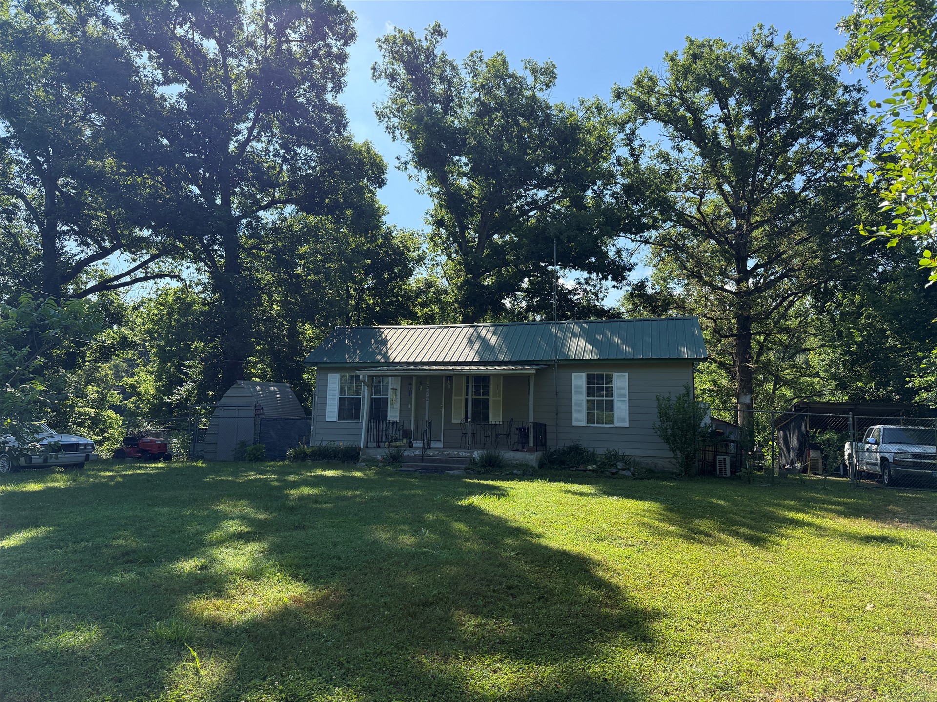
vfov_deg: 56.8
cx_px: 468
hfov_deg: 71.6
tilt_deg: +8.0
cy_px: 351
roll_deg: -1.6
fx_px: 650
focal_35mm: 24
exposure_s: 1/2525
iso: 100
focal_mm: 6.76
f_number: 1.78
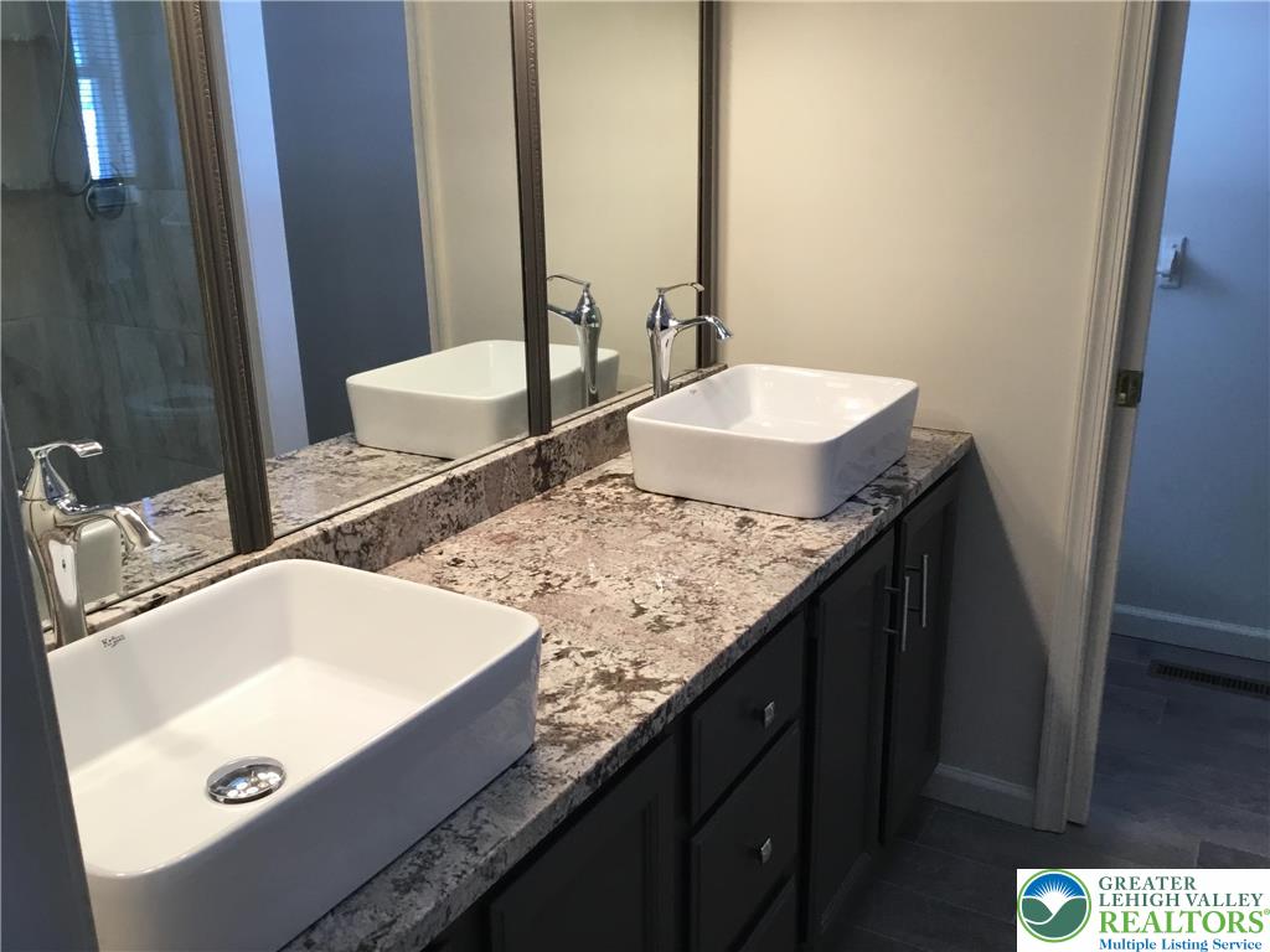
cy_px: 476
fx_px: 1137
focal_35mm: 31
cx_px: 635
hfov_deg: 58.4
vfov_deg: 45.4
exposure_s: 1/30
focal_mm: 3.3
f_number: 2.4
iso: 40
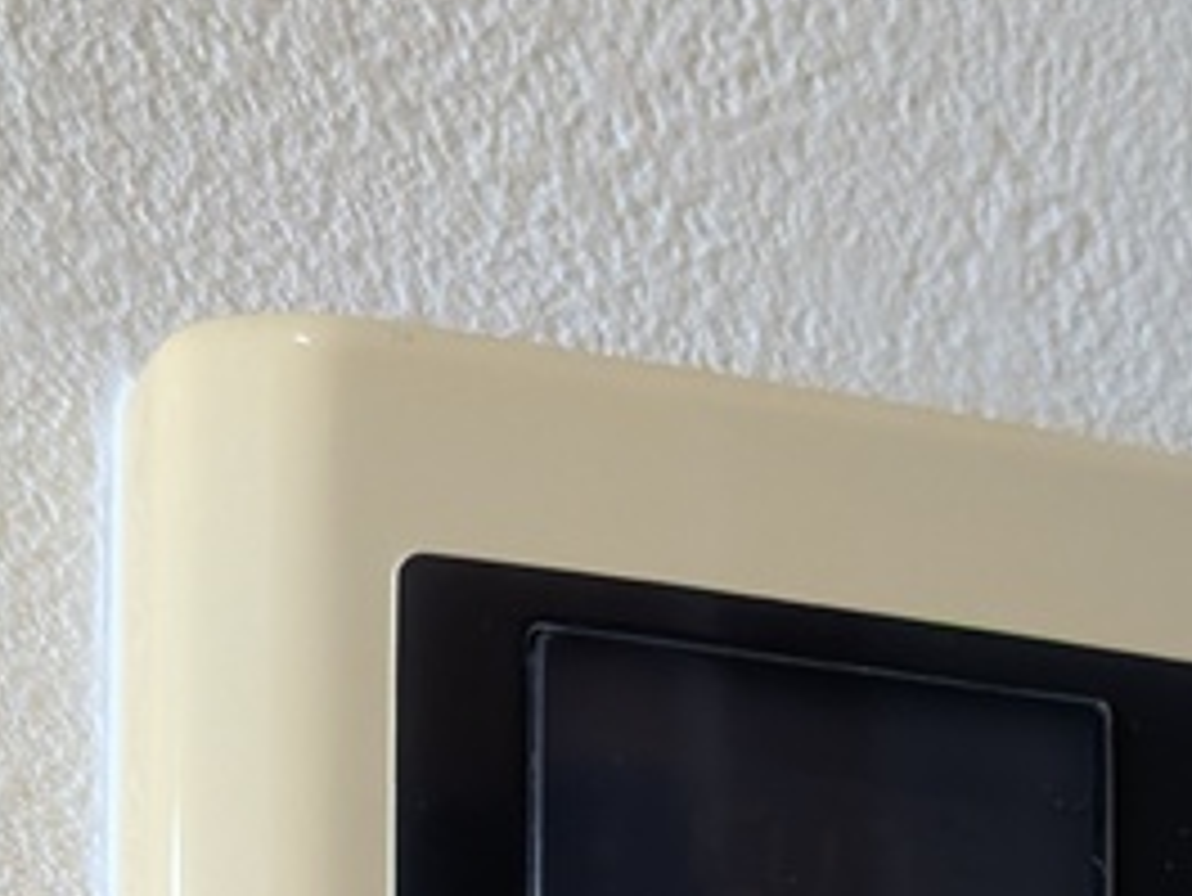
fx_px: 2997
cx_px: 904
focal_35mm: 87
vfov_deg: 15.1
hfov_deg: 22.3
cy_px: 1540
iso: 112
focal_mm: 4.53
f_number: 1.7
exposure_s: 1/60
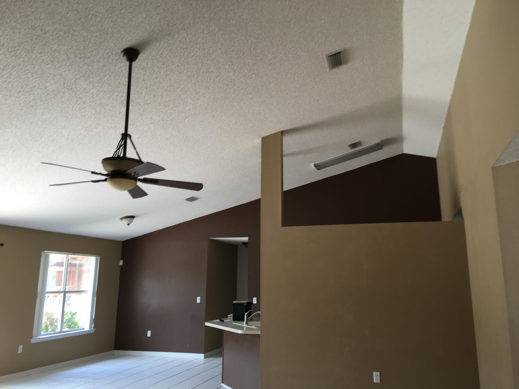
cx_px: 260
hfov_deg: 61.7
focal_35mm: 29
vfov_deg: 48.2
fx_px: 435
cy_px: 194
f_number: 2.2
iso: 25
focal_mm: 4.15
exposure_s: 1/60
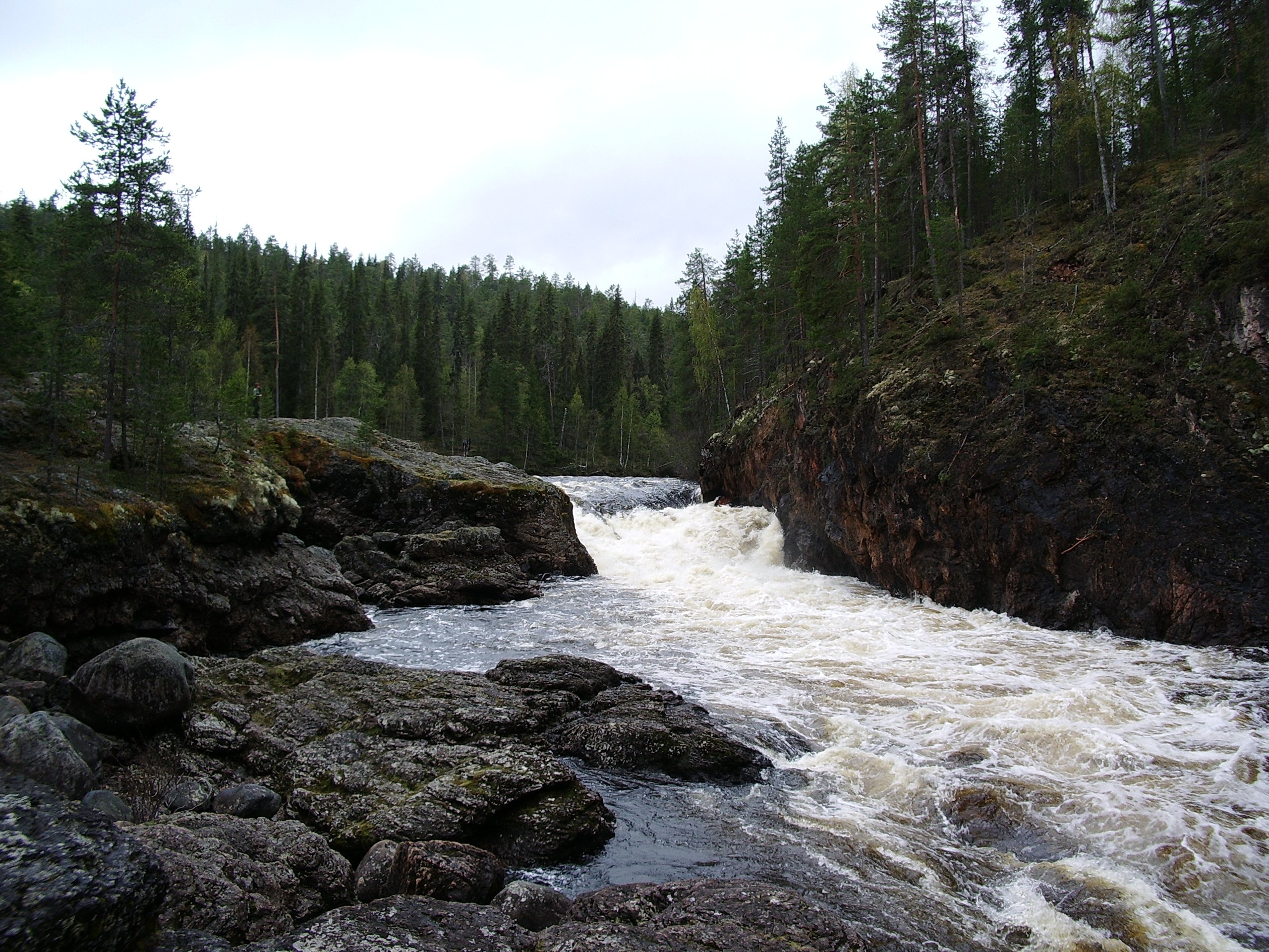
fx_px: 1283
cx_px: 634
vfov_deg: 40.7
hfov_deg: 52.6
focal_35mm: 35
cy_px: 476
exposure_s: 1/160
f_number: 4.3
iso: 50
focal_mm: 5.8
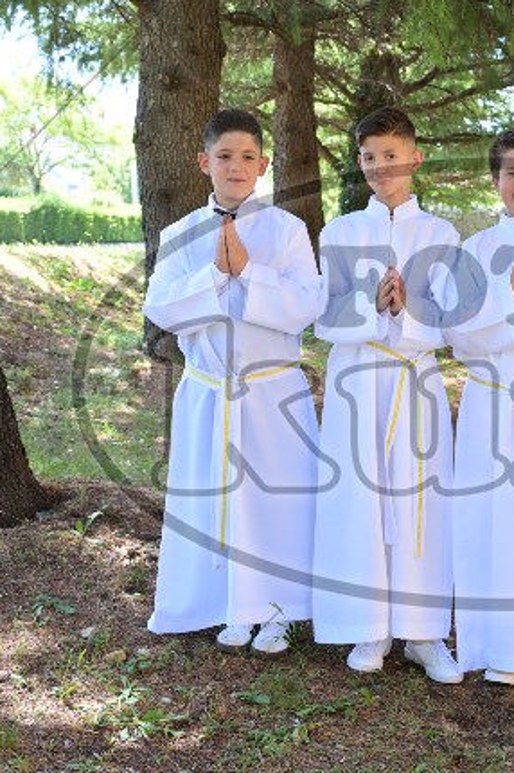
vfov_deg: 32.4
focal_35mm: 62
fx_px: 1330
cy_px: 386
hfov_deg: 21.2
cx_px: 507
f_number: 5.6
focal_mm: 41
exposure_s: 1/160
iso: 640
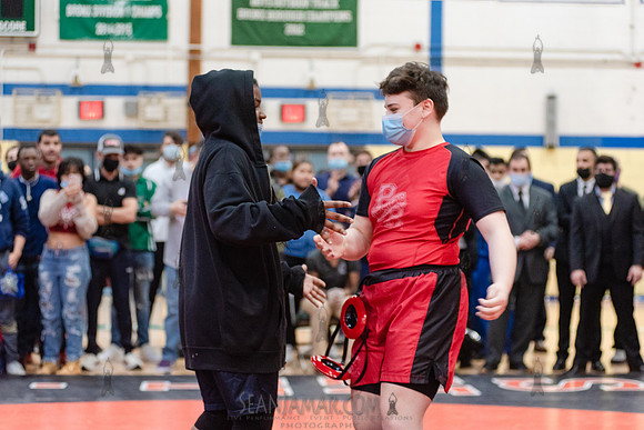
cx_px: 322
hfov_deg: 25.4
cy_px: 215
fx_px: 1431
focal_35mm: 80
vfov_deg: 17.1
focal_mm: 80
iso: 4000
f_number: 3.5
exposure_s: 1/320
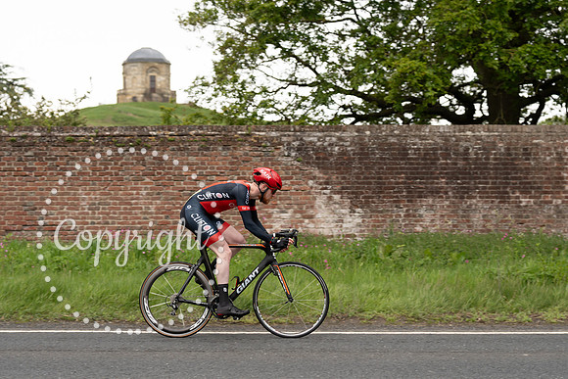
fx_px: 1131
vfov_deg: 19.0
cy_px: 190
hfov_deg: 28.2
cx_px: 284
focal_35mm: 72
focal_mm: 70
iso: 320
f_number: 3.5
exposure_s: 1/1000
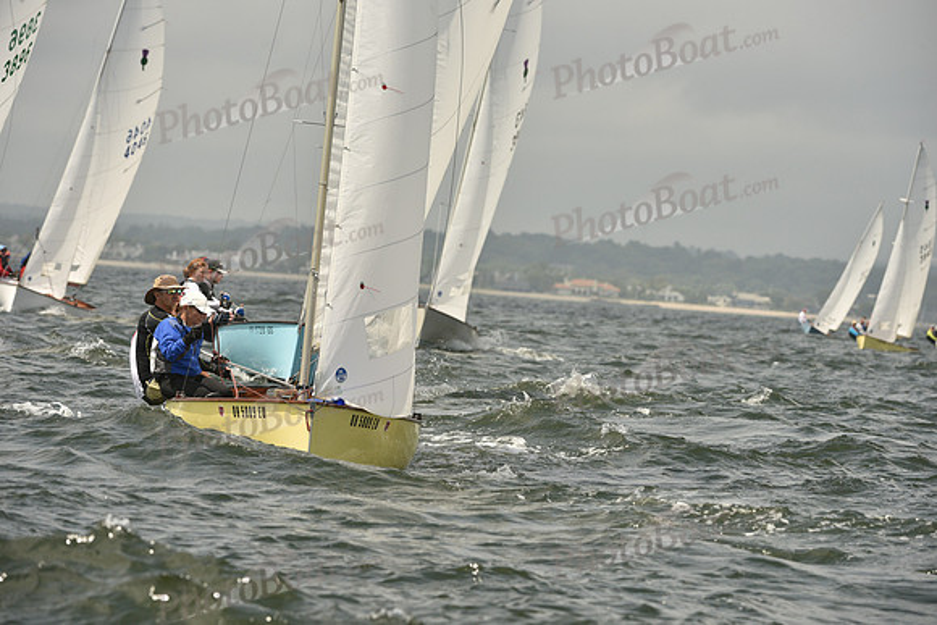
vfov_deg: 5.1
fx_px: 7029
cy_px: 312
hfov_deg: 7.6
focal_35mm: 270
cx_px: 468
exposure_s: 1/1250
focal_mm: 270
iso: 320
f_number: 8
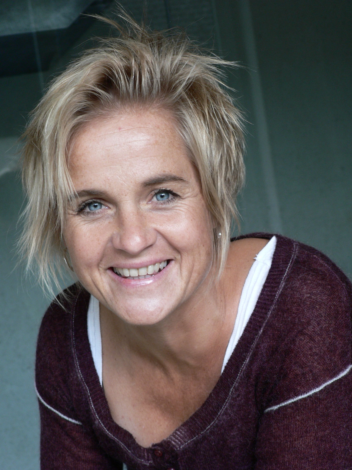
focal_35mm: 91
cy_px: 235
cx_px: 176
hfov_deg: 16.2
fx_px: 1234
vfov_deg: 21.5
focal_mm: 15.2
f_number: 3.2
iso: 100
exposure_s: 1/40
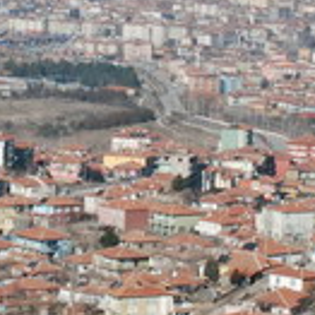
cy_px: 96
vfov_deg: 7.2
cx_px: 46
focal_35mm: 244
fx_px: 2512
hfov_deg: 7.2
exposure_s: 1/320
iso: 125
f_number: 9
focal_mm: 28
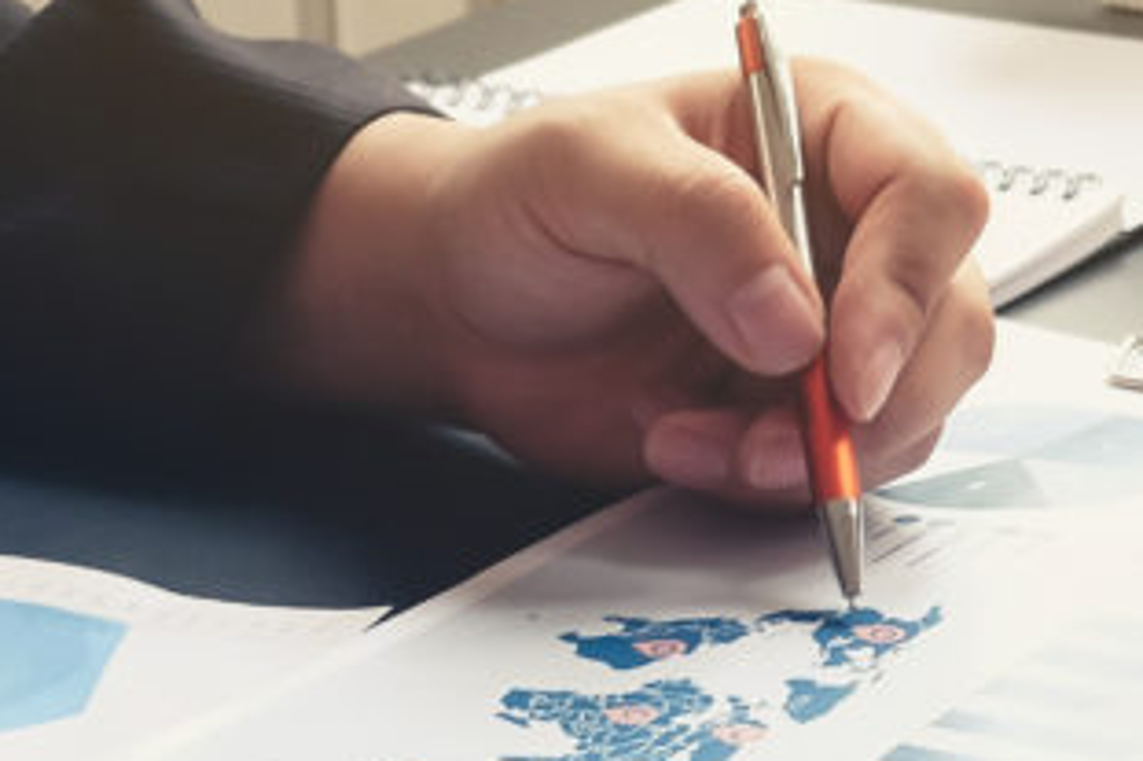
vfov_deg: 8.3
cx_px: 750
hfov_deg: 12.6
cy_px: 989
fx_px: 5172
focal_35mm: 163
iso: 400
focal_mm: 22.3
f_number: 3.6
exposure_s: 1/80
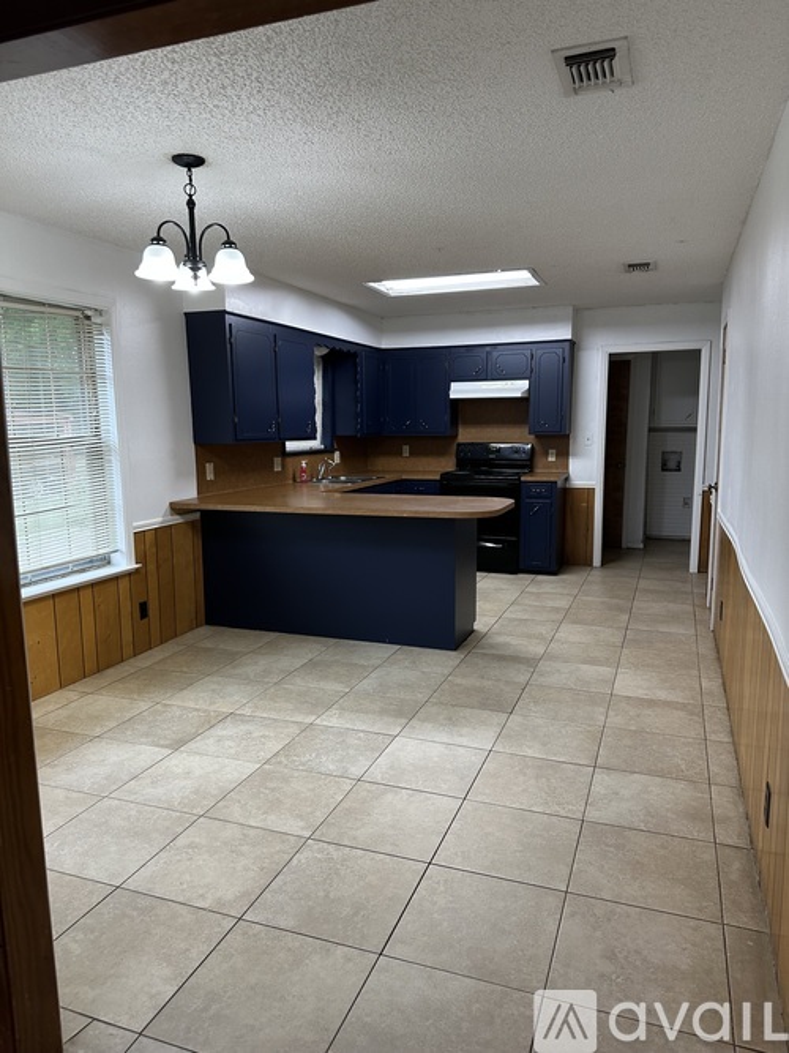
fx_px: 730
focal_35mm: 24
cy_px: 526
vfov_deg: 71.6
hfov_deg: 56.8
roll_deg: +0.1
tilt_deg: -6.8
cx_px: 394
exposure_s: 1/120
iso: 160
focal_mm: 6.86
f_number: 1.78
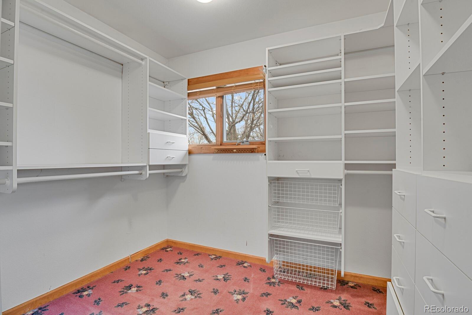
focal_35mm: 17
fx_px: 223
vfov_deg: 70.4
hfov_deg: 93.3
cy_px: 158
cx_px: 236
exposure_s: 4
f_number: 8
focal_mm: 17
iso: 250
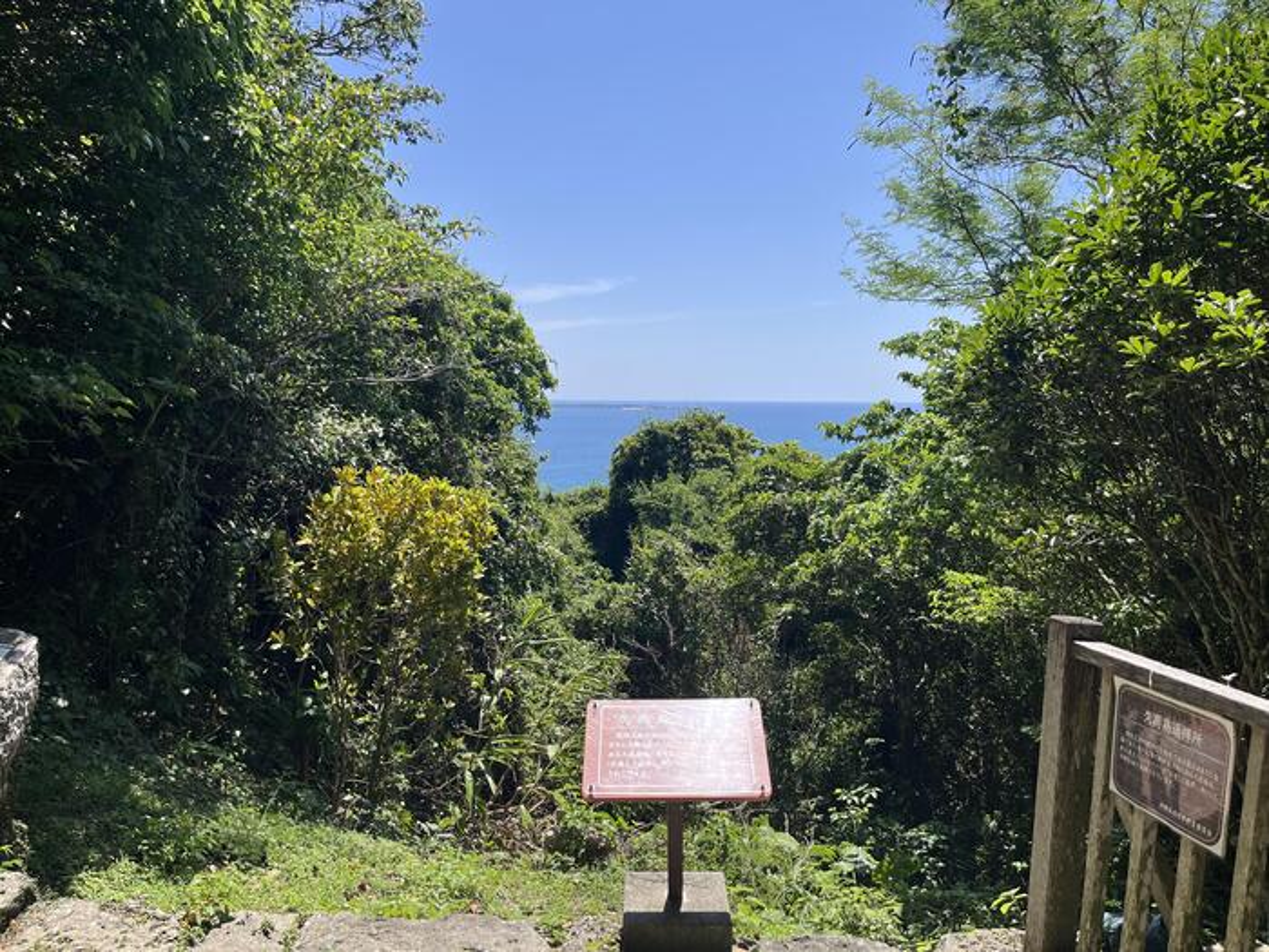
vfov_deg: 53.1
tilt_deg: -5.0
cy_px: 476
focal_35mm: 26
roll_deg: -0.1
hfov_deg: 67.3
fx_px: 953
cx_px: 634
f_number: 1.6
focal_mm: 5.1
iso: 50
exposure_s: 1/2632
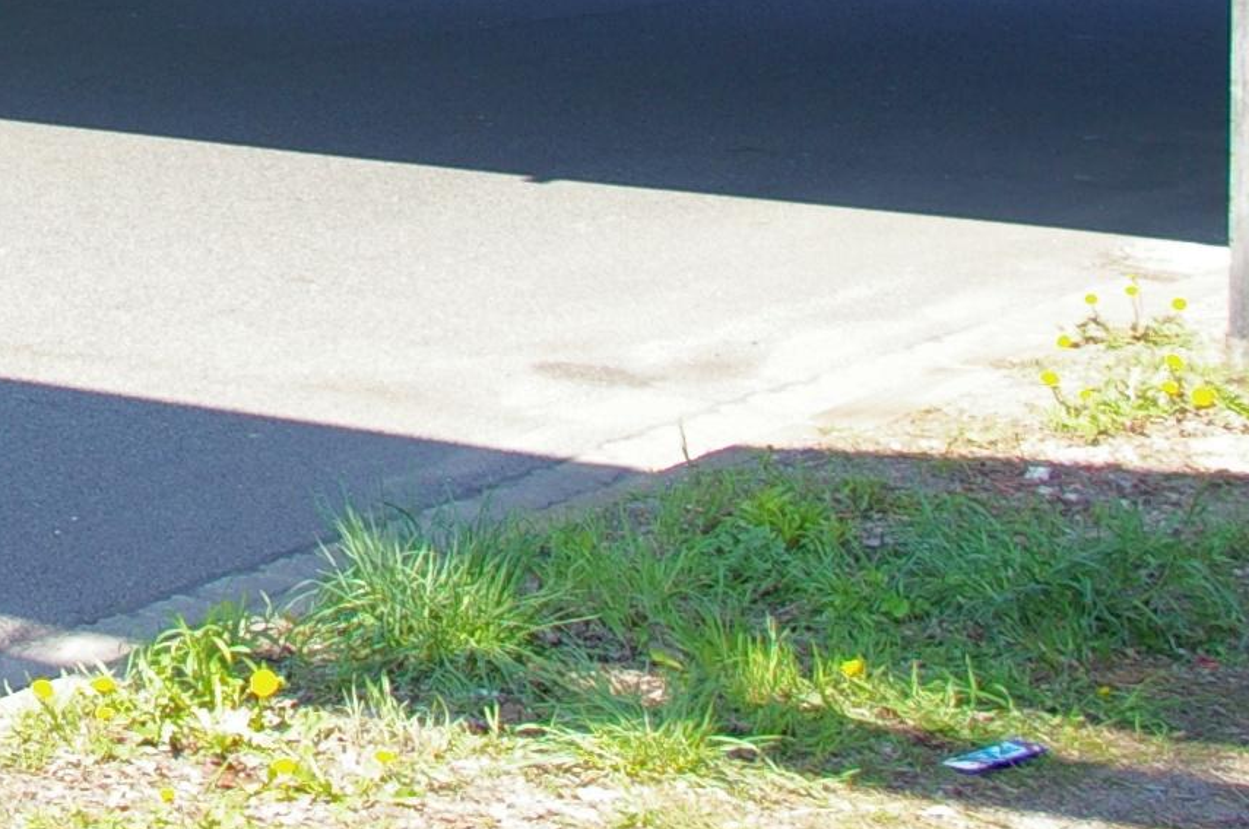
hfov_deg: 19.1
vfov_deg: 13.3
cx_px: -574
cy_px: -508
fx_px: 3292
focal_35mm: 95
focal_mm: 18
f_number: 6.7
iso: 200
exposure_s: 1/125
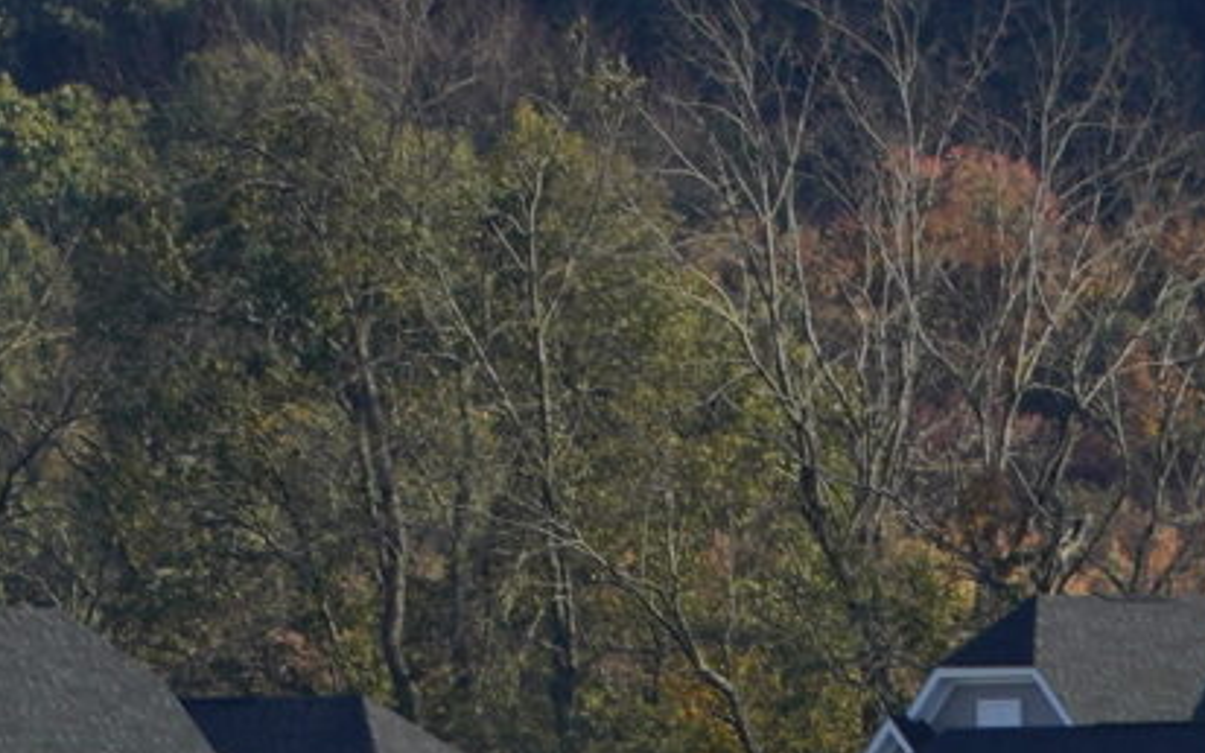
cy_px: 2039
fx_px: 83041
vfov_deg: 0.5
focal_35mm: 2529
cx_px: 1616
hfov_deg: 0.8
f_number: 11
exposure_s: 1/320
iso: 200
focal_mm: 400
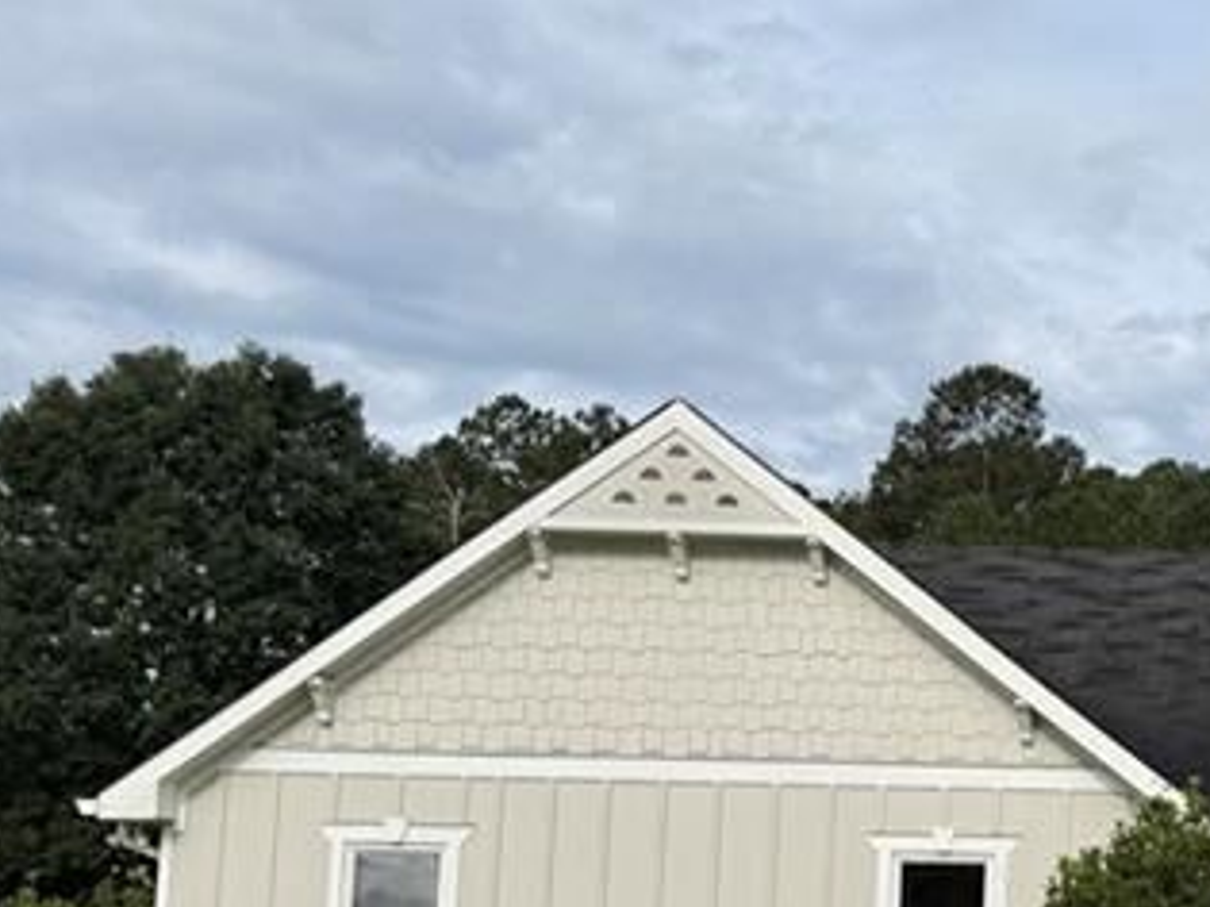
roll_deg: -0.5
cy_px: 776
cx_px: 1321
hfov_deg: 28.8
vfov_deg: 23.5
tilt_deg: +6.0
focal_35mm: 61
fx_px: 2131
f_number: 1.78
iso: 80
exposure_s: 1/4975
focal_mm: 6.76
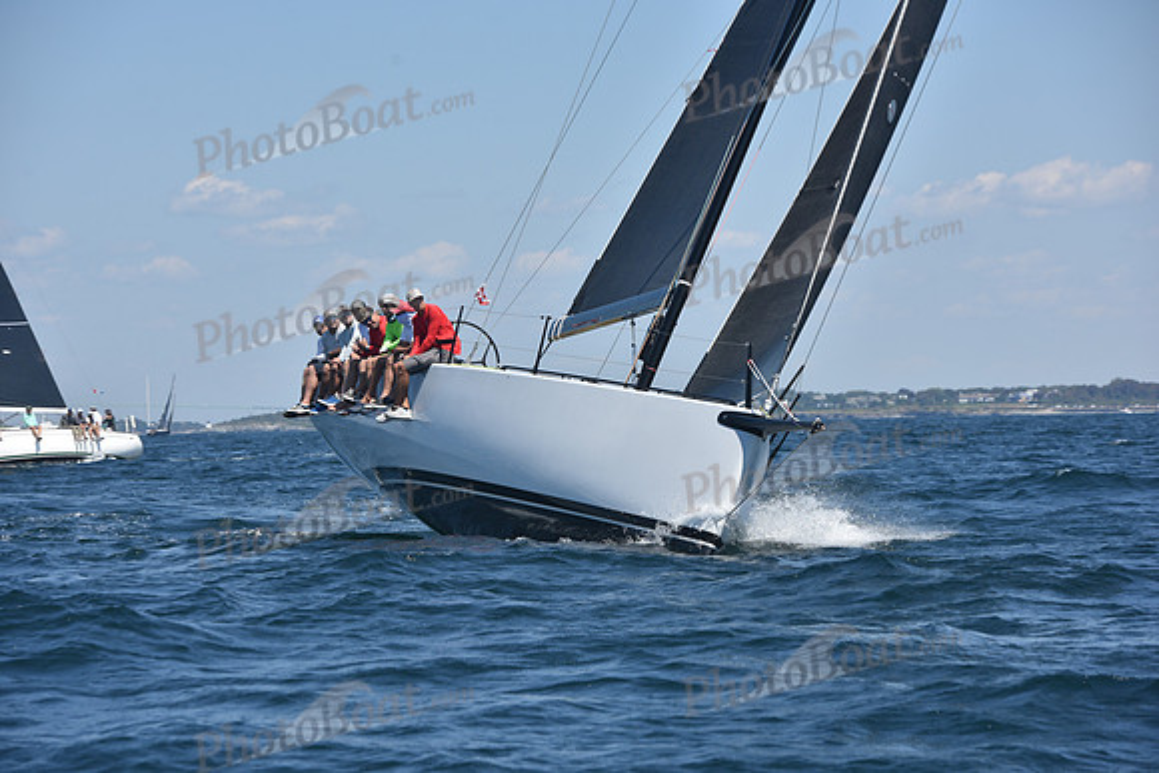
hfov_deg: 13.7
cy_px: 386
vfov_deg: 9.2
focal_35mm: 150
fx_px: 4830
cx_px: 580
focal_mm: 150
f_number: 8
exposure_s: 1/1000
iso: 200
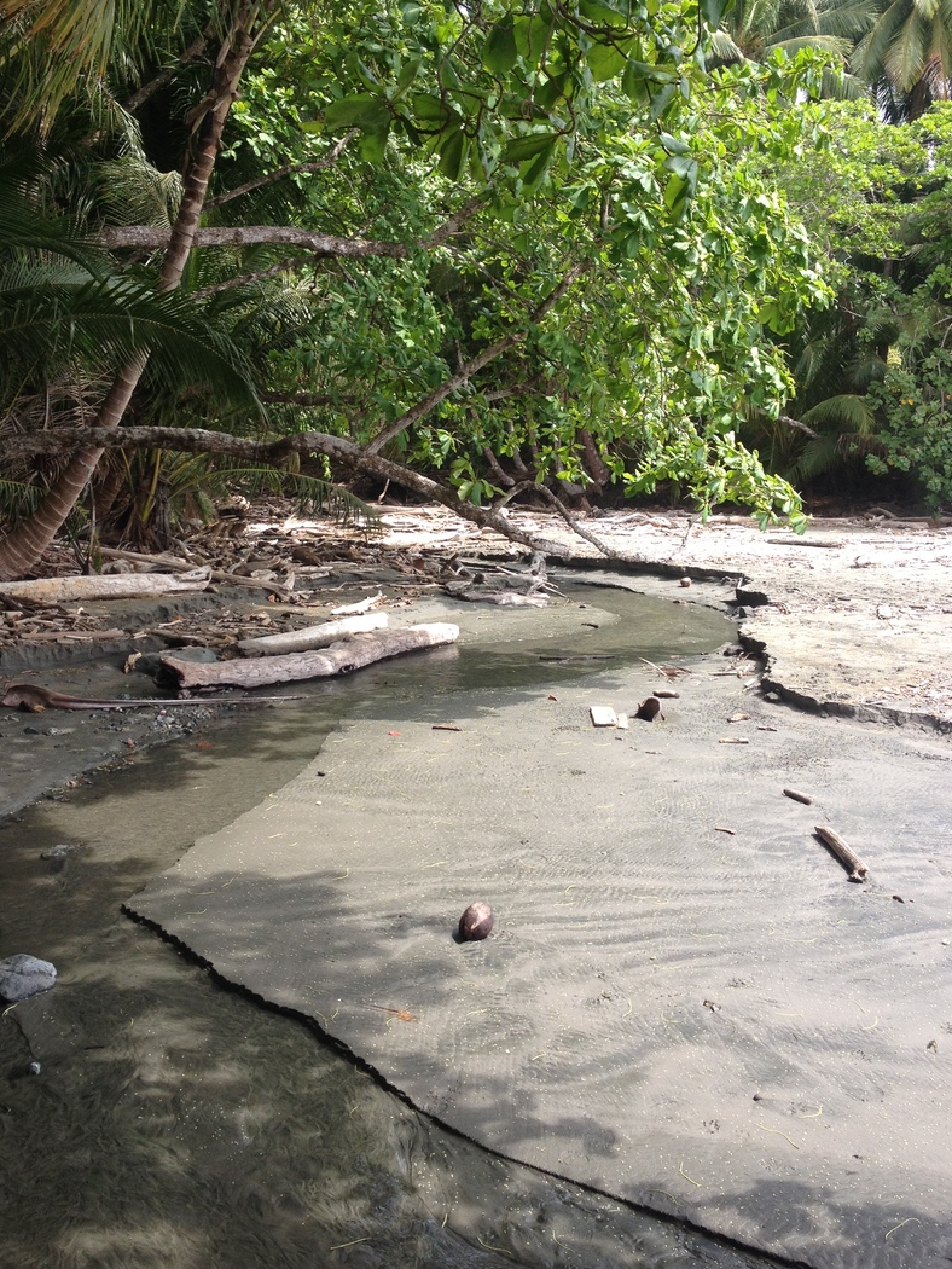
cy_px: 575
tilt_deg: -7.2
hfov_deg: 35.9
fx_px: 1466
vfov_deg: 46.7
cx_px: 429
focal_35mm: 40
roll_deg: +0.6
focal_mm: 4.28
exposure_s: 1/435
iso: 50
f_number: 2.4
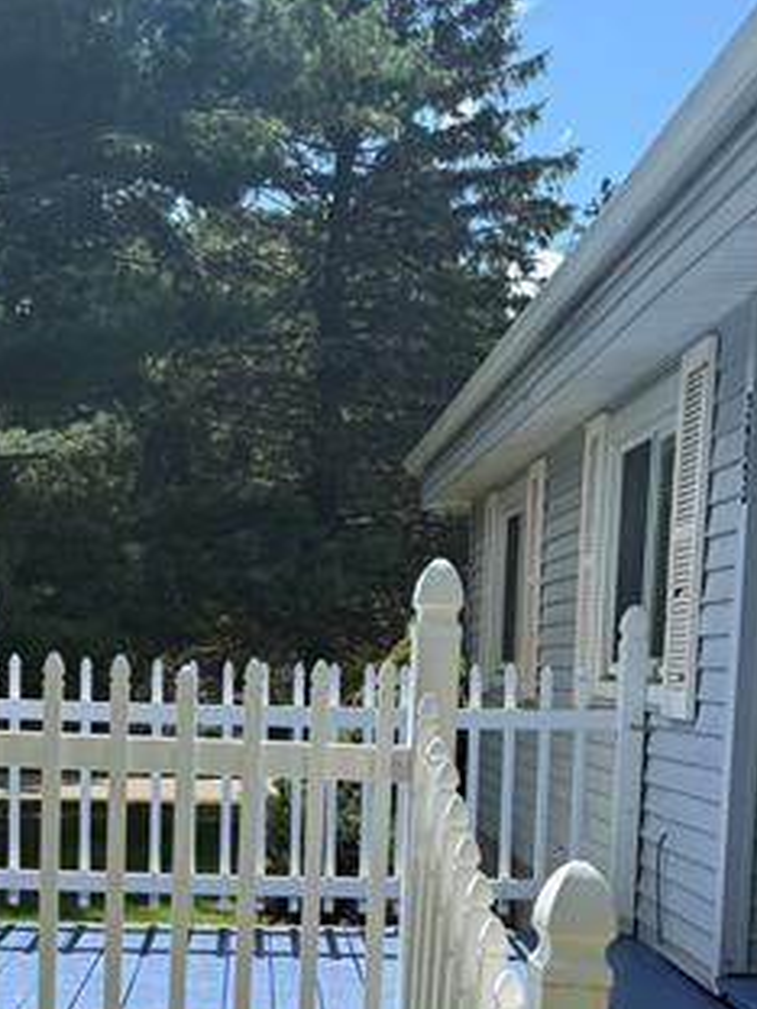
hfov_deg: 24.7
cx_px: 269
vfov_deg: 31.3
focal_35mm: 59
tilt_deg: -6.9
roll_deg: -1.1
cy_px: 896
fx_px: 1720
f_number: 1.78
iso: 80
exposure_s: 1/2703
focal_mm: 6.76
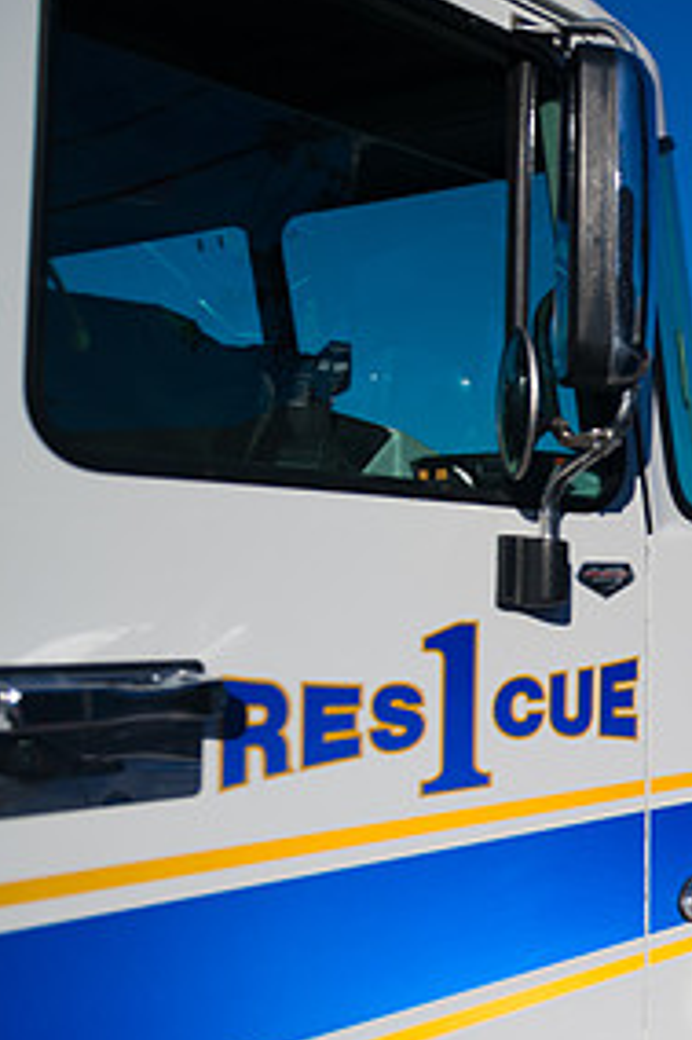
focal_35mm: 49
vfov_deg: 40.4
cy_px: 536
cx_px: 1051
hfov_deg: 22.4
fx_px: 1414
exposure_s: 1/8000
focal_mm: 24
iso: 200
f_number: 3.2
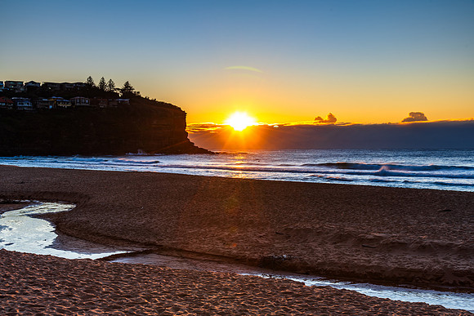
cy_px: 158
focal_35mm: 46
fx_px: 610
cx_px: 237
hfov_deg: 42.5
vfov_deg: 29.1
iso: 31
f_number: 11
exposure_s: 1/5
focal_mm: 46
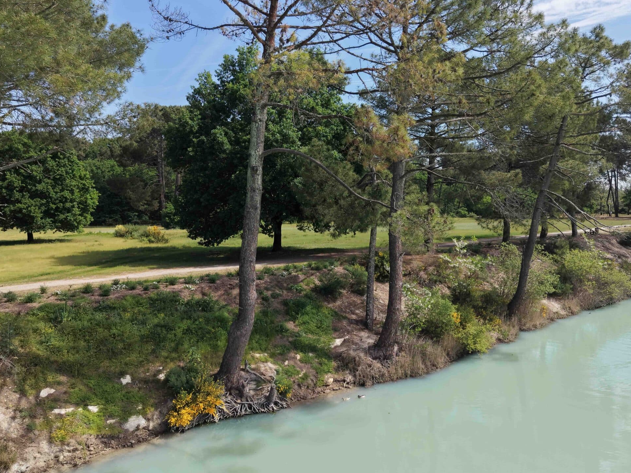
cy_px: 197
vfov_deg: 44.0
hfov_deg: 56.7
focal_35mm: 32
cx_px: 340
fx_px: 583
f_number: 1.8
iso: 300
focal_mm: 8.67
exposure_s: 1/4000
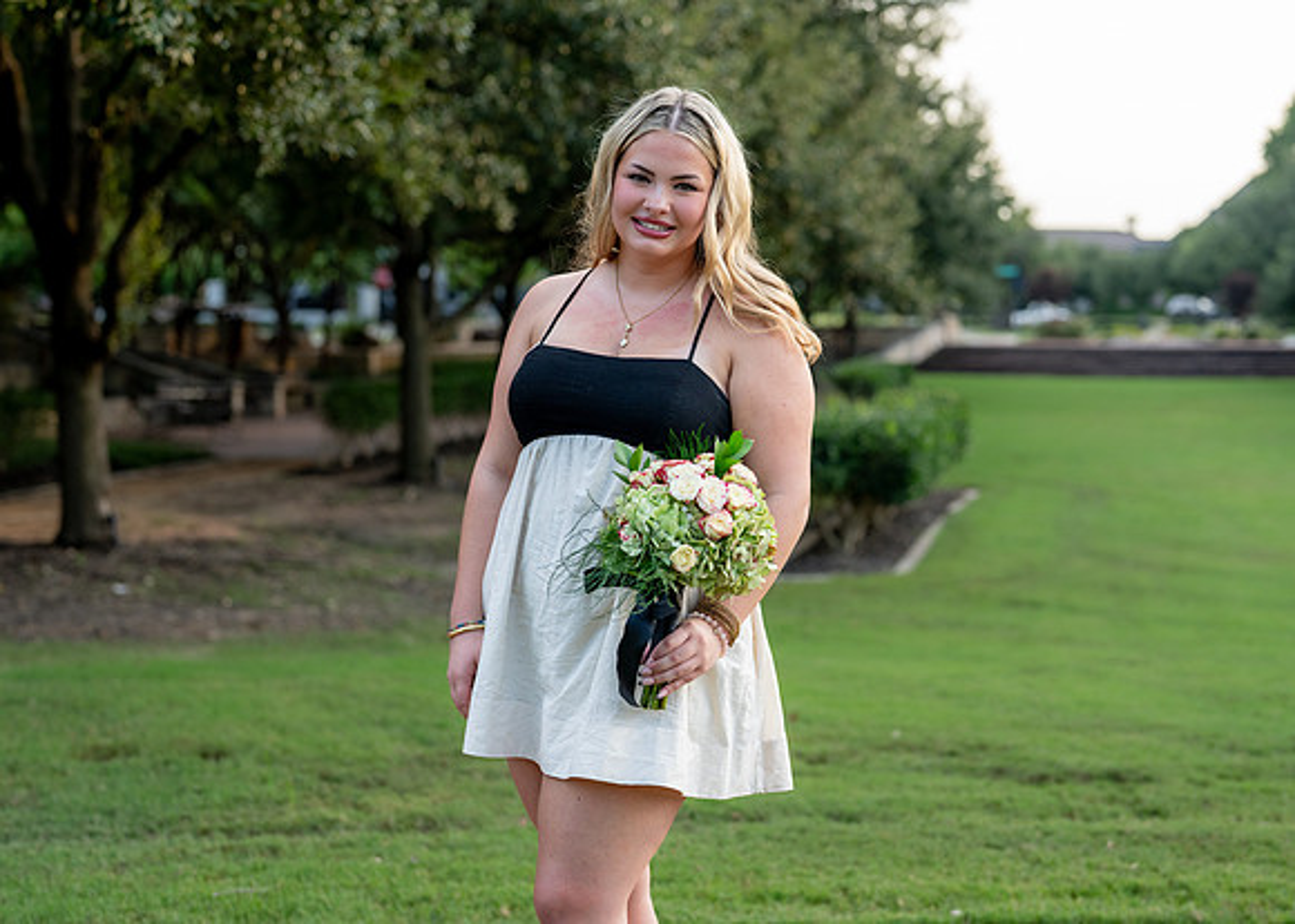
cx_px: 699
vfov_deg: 22.7
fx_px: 2302
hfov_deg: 31.4
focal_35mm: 63
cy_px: 376
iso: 250
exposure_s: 1/500
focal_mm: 50
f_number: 2.5
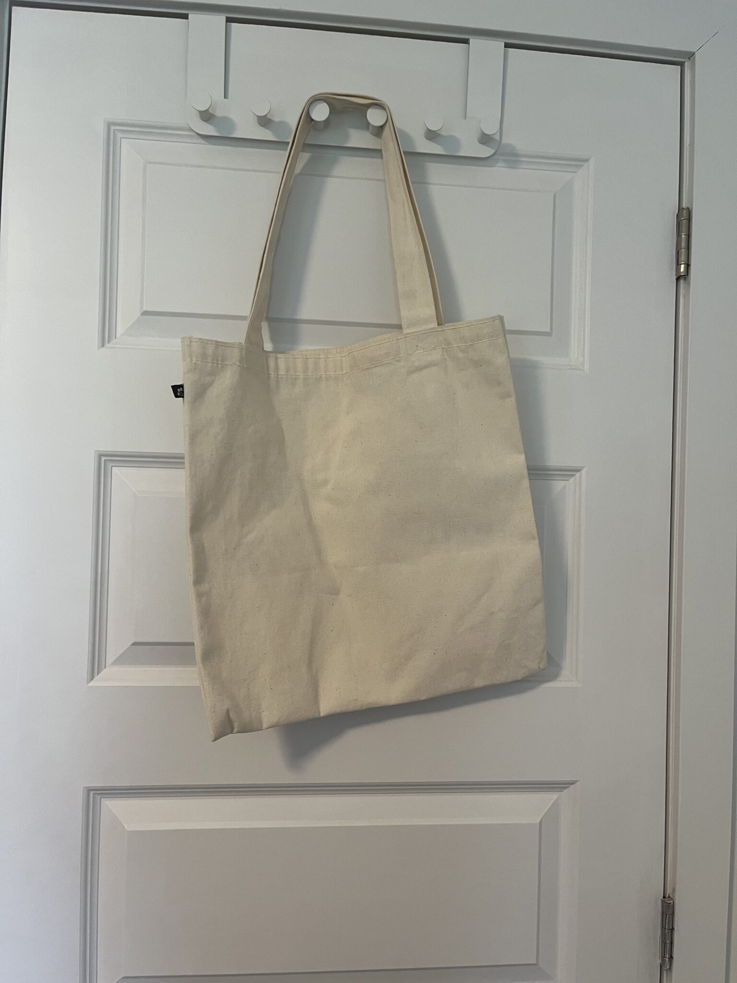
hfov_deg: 53.1
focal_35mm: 26
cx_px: 368
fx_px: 738
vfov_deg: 67.3
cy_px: 492
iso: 125
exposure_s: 1/60
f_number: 1.6
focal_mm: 5.1
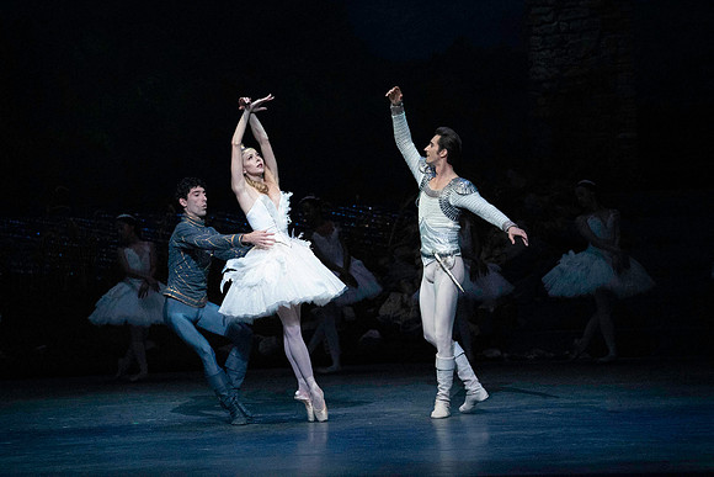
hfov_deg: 10.3
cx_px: 357
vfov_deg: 6.9
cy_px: 238
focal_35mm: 200
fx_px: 3967
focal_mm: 200
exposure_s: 1/400
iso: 25600
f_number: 5
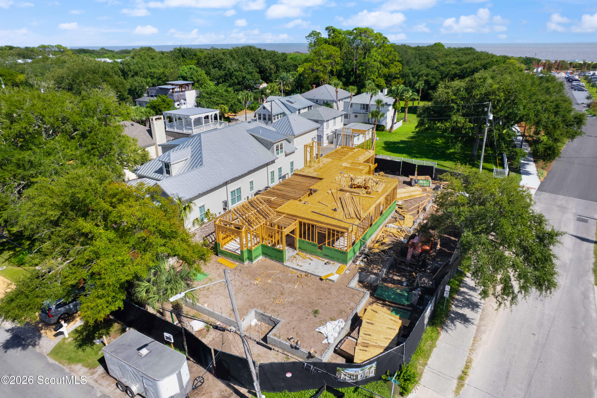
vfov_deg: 57.2
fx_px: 365
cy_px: 199
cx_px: 298
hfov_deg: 78.6
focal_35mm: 22
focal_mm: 8.38
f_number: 2.8
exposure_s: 1/640
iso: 120
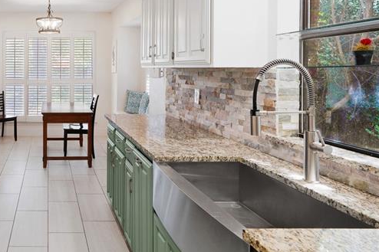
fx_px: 305
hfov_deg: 56.4
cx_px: 50
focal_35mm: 29
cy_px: 74
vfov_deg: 44.0
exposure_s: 1/4
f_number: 9
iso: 400
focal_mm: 14
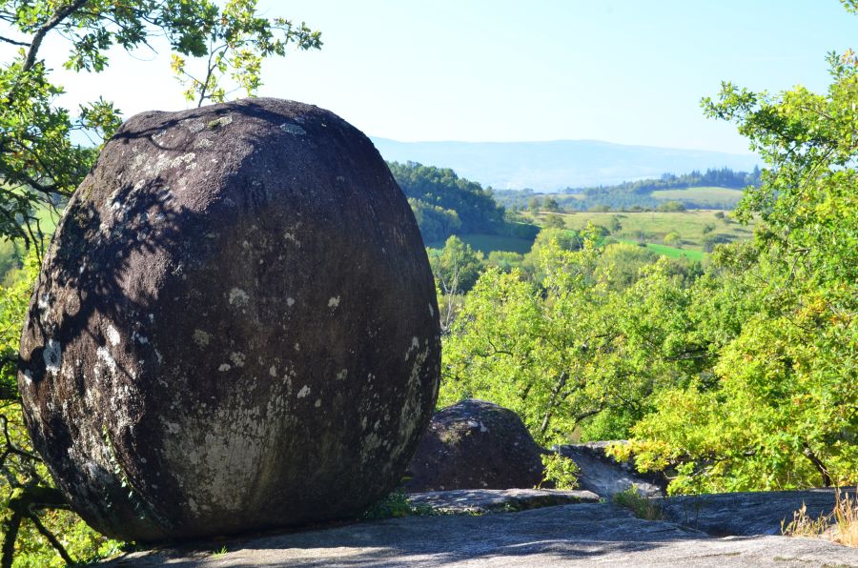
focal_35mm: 63
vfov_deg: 21.5
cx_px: 429
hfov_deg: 32.0
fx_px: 1498
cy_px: 284
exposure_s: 1/13
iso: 100
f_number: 11
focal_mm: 42
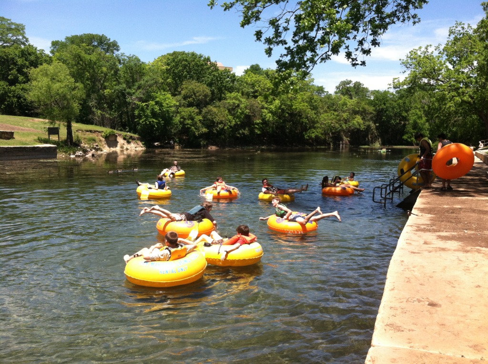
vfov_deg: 40.6
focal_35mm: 35
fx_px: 492
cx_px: 244
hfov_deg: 52.7
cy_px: 182
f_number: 2.8
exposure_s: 1/667
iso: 80
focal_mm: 3.85
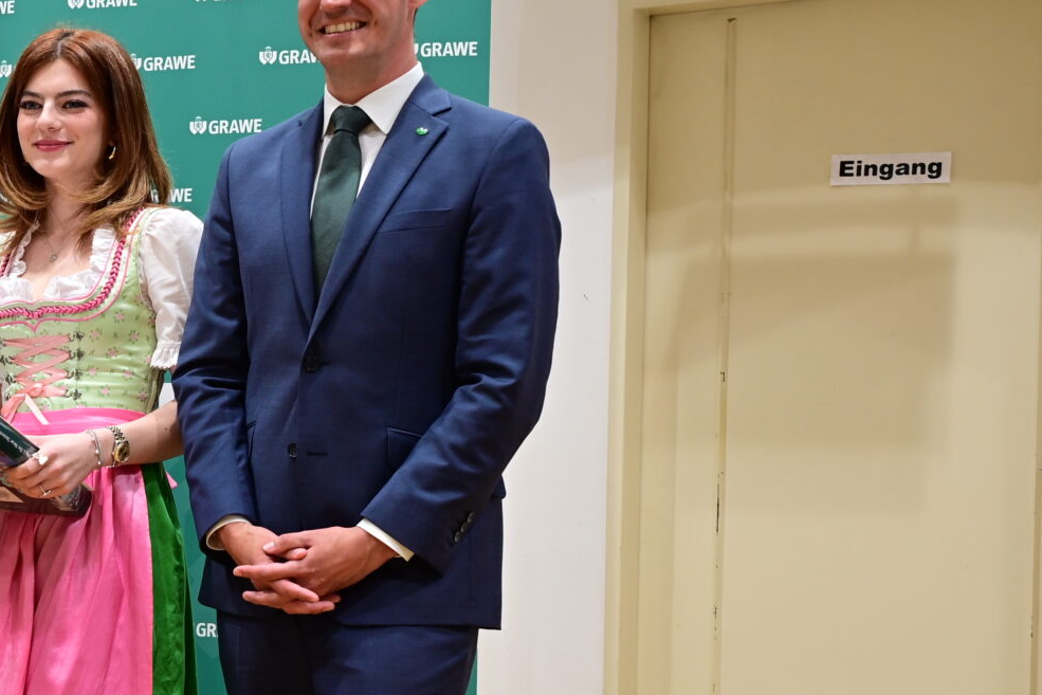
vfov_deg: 17.4
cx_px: -226
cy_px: 473
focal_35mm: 78
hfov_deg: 23.6
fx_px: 2258
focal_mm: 30
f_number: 4
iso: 450
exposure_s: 1/30
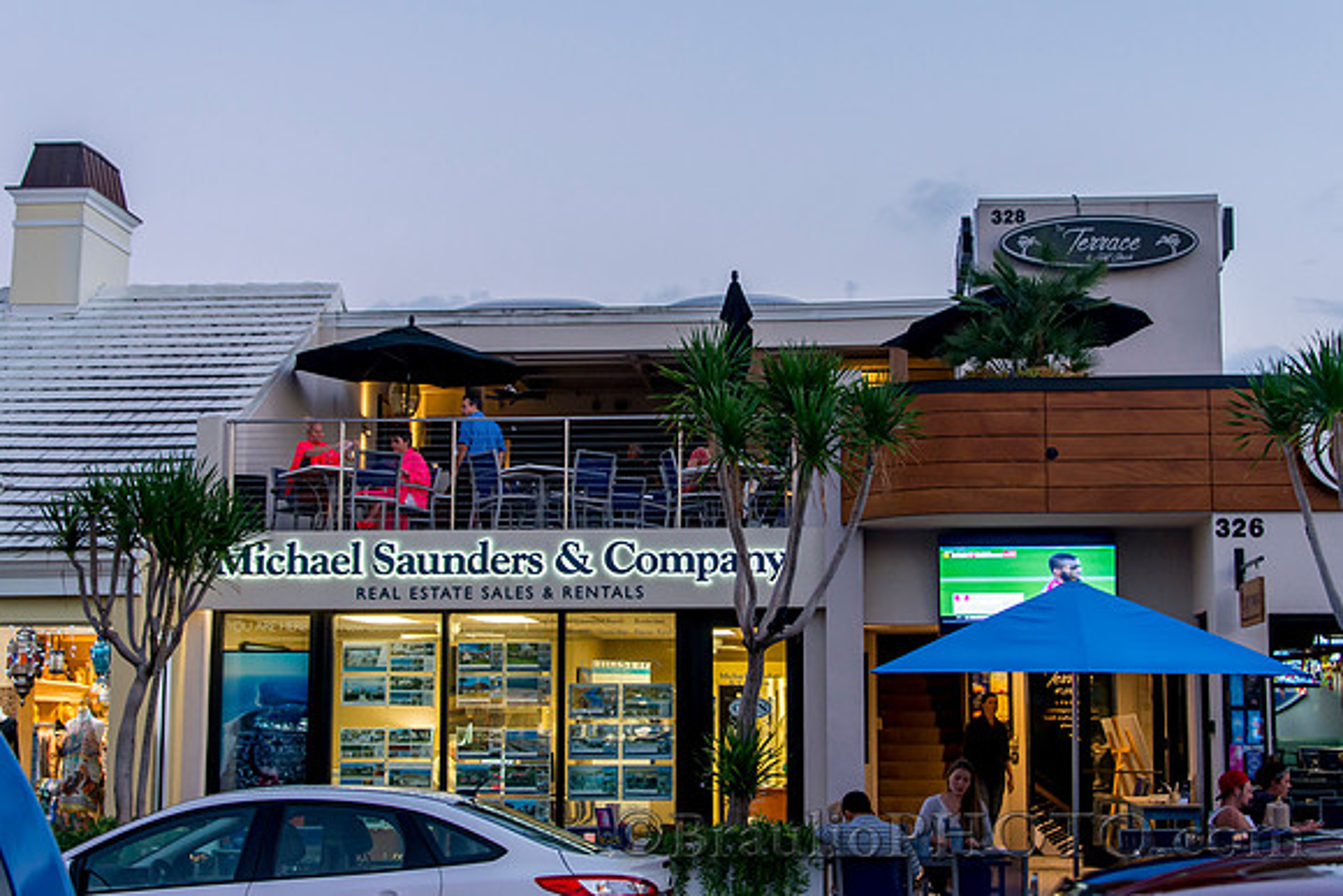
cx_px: 685
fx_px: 1960
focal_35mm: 53
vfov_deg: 25.8
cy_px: 451
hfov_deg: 37.8
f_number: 4.2
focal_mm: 45
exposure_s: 1/100
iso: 1000
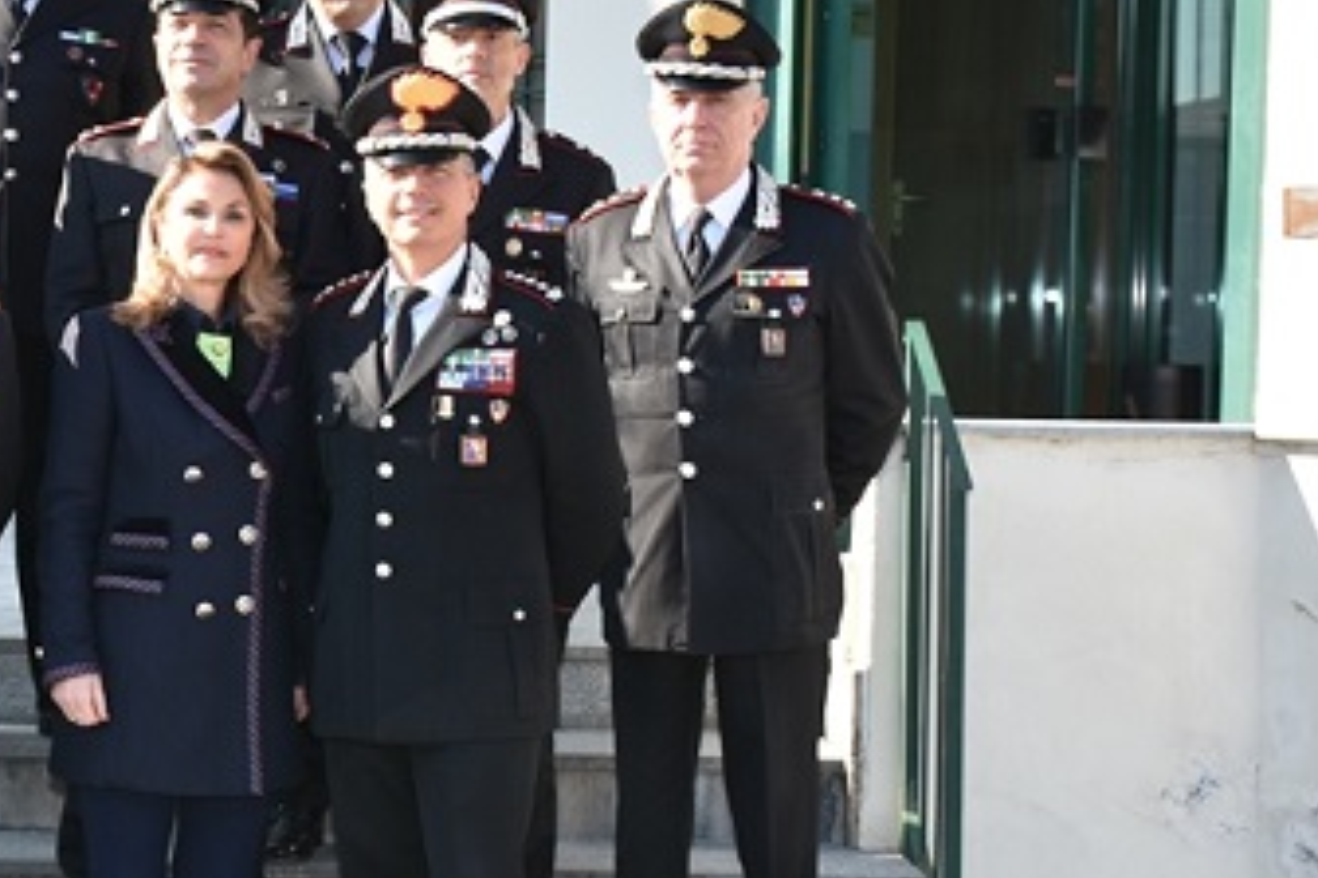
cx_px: 122
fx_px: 3661
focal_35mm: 100
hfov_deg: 20.0
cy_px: 533
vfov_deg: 13.7
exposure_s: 1/160
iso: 100
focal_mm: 32
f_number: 6.3
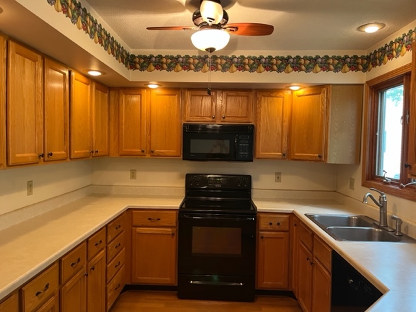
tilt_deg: -3.5
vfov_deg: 53.1
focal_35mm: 26
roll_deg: -1.5
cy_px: 156
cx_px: 208
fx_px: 312
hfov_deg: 67.3
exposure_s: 1/60
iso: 320
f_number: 1.6
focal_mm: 5.1
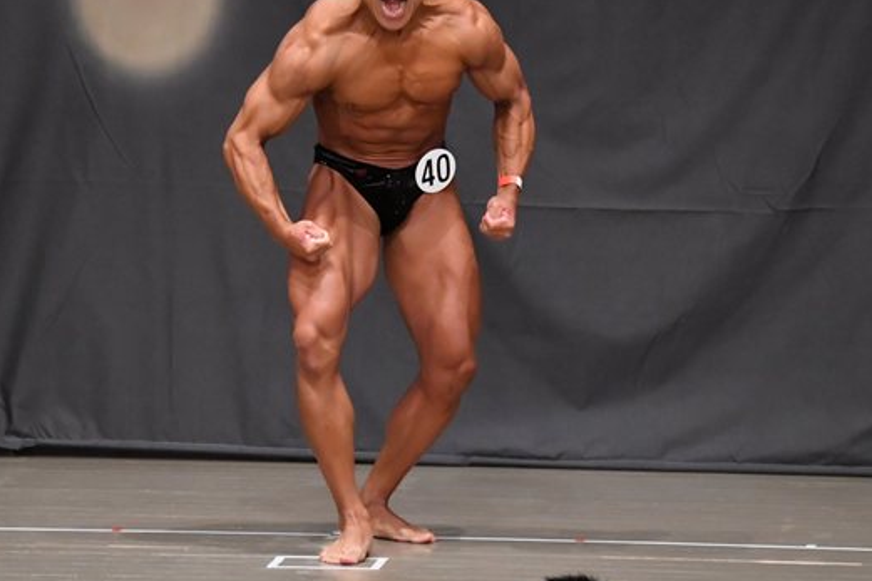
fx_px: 8644
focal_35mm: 357
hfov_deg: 5.8
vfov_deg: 3.8
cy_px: 198
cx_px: 439
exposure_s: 1/400
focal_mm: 160
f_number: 5.6
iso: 6400
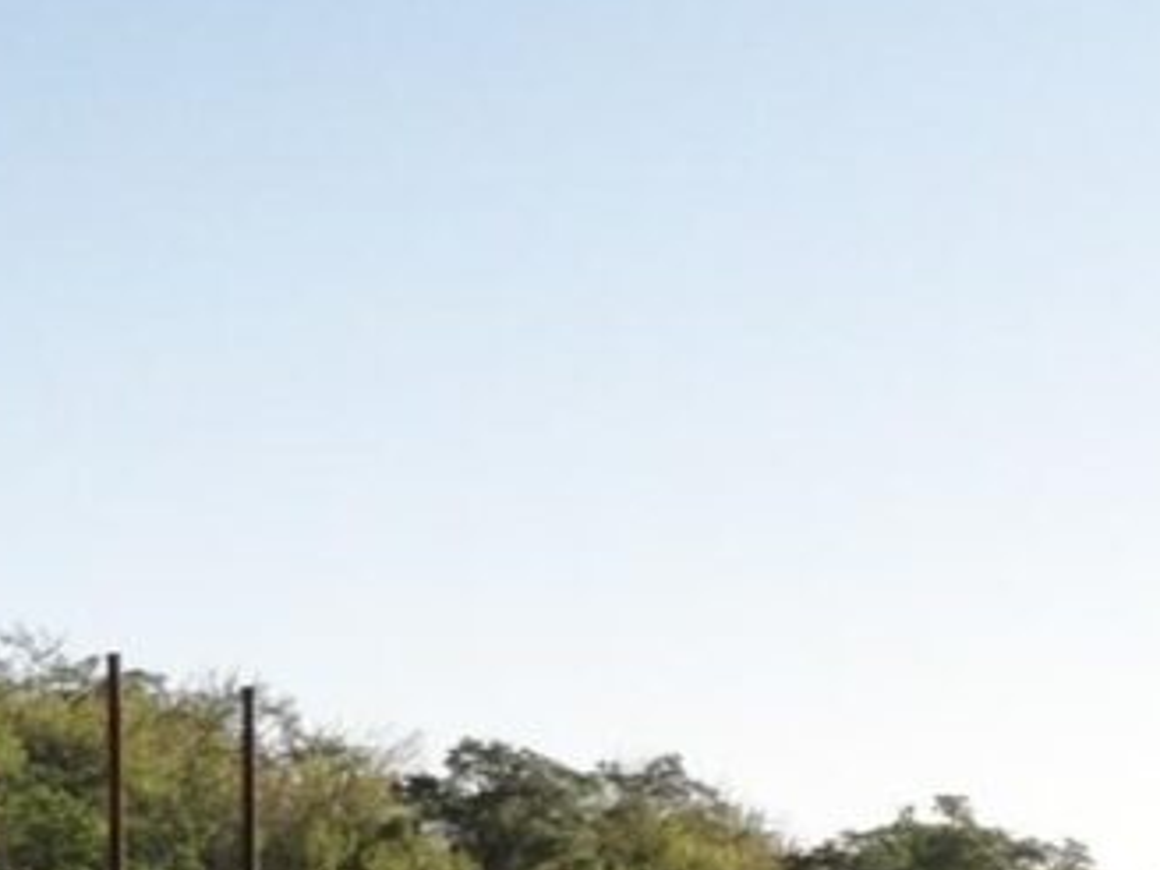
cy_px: 1225
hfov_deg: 9.3
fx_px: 6266
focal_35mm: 187
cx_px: -1804
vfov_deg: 7.8
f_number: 2.8
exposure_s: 1/50
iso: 130
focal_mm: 12.29
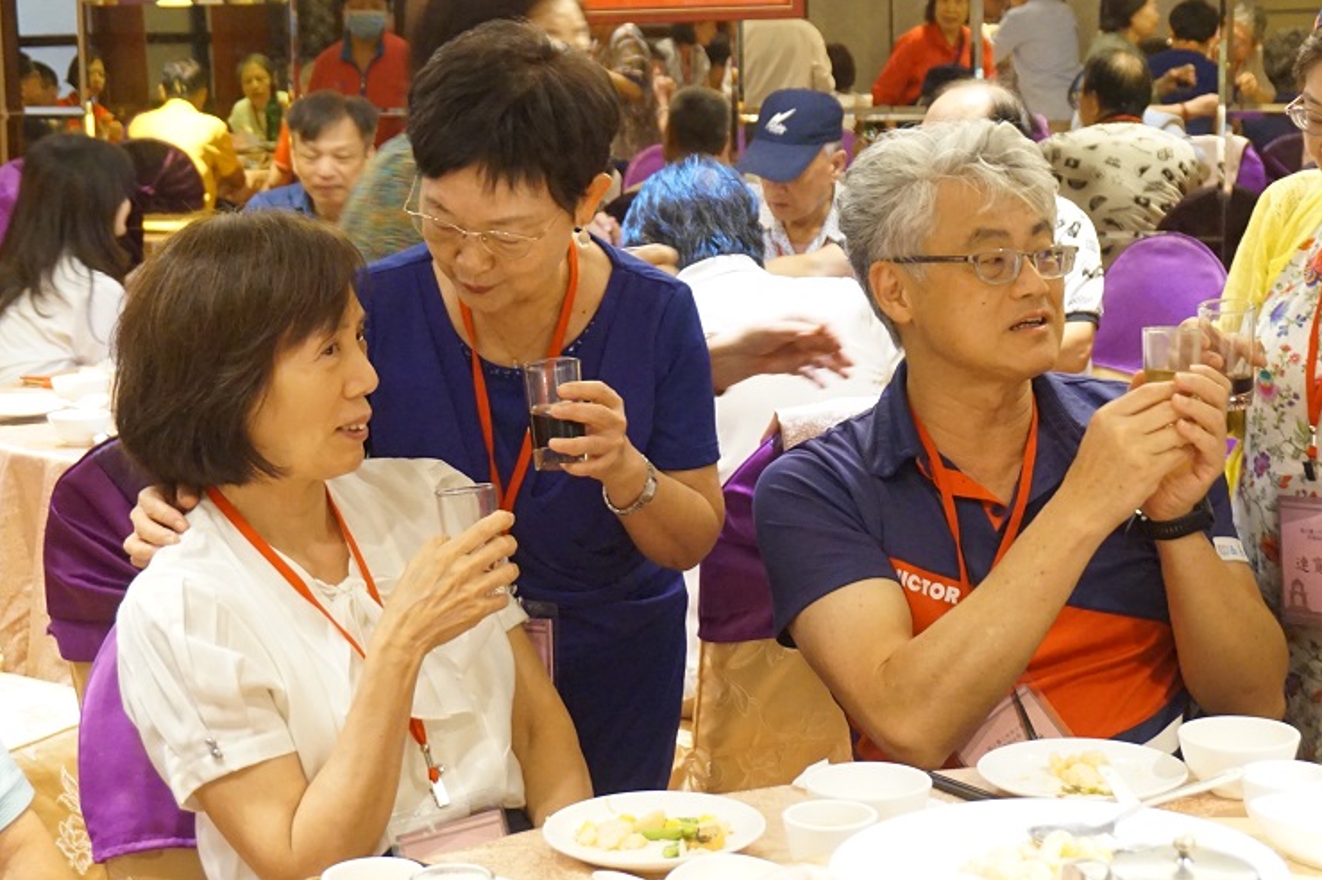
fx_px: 2533
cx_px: 707
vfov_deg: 19.7
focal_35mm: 69
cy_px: 396
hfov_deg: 29.2
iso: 3200
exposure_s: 1/40
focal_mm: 34
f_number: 5
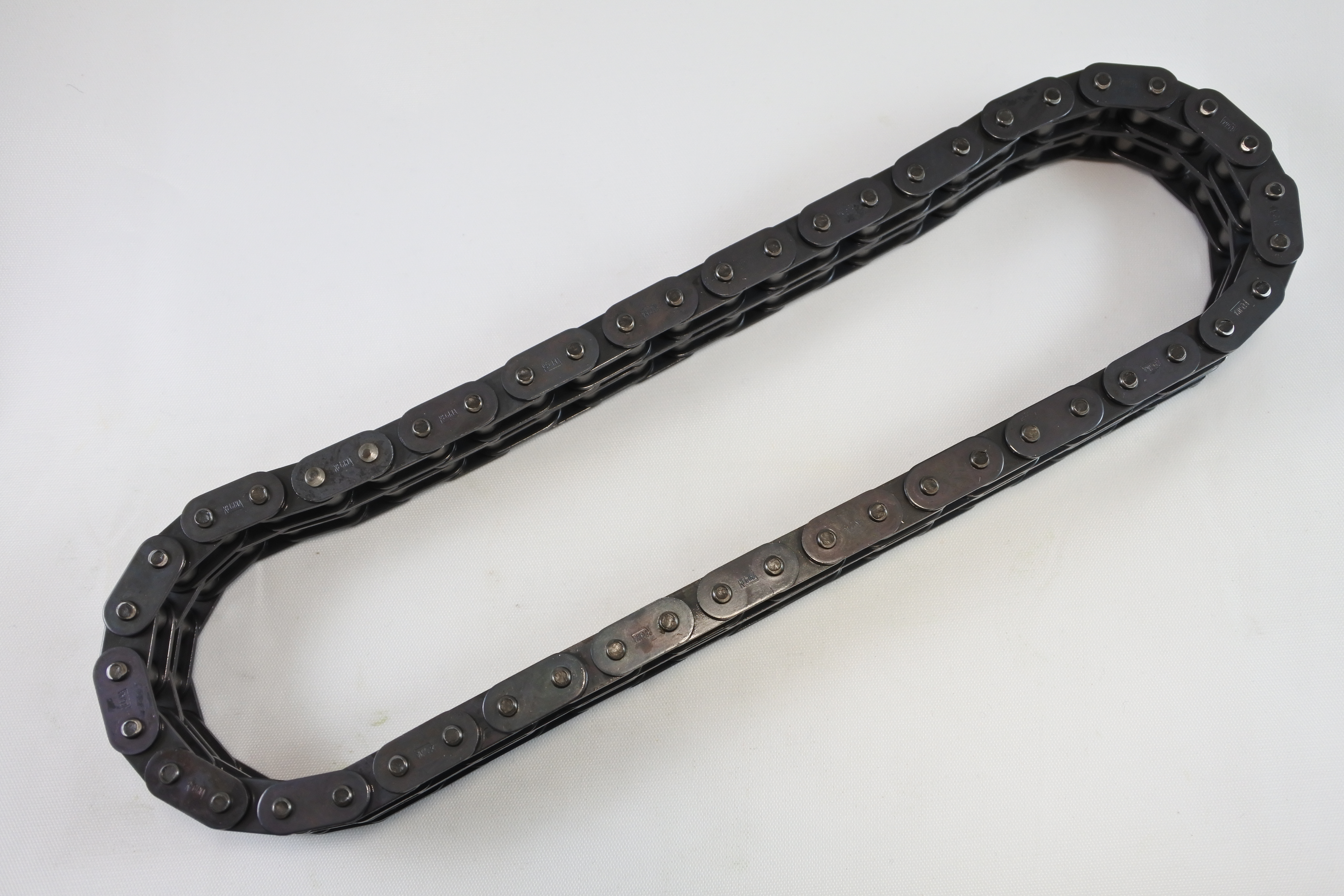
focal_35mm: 35
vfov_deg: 37.9
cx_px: 672
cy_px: 448
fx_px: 1307
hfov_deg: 54.4
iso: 400
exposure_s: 1/200
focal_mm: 13.1
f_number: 4
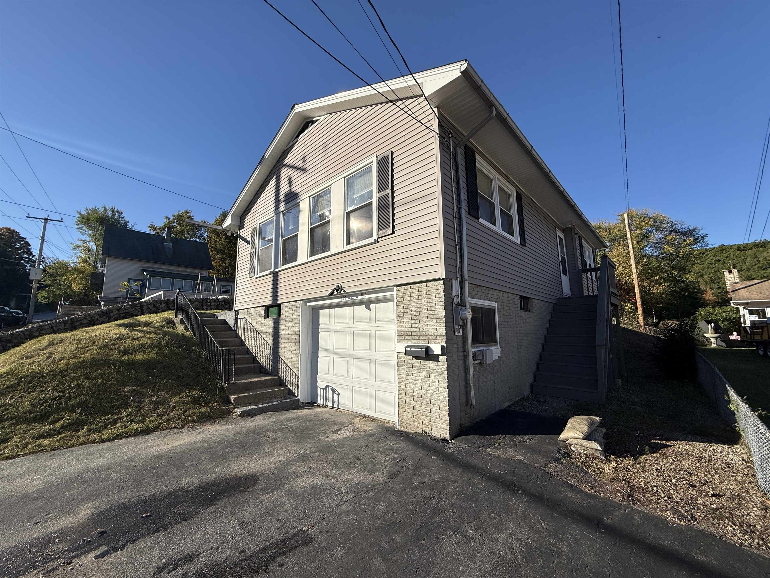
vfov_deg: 85.7
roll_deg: +0.6
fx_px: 311
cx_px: 385
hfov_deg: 102.1
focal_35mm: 14
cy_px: 289
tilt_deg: +9.5
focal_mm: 2.22
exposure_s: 1/2976
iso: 50
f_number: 2.2
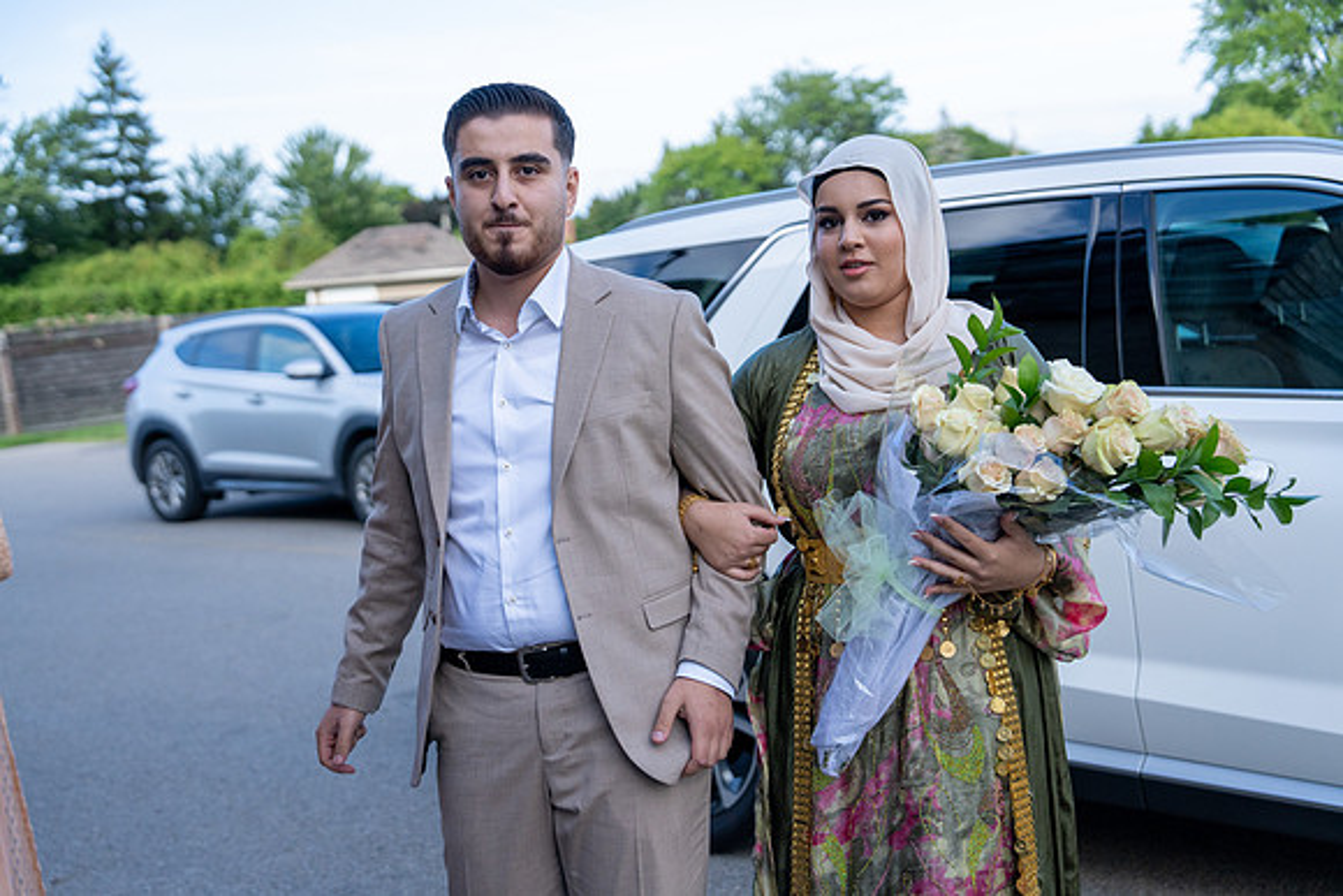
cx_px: 672
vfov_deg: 29.3
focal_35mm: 46
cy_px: 448
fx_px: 1716
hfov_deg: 42.7
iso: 800
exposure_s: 1/4000
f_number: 2.8
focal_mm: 46
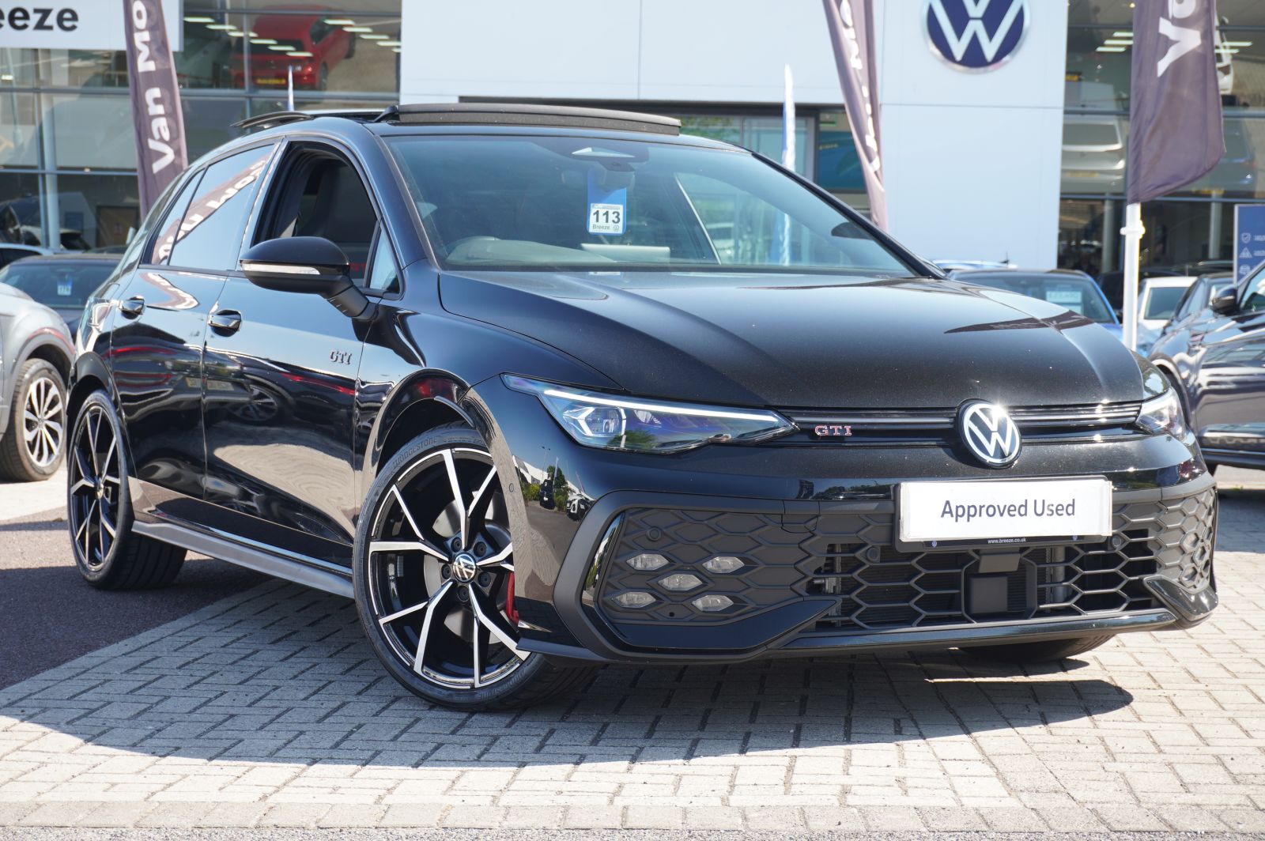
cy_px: 420
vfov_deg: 20.1
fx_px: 2370
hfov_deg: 29.9
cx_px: 632
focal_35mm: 68
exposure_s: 1/80
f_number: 5.6
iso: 200
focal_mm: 45
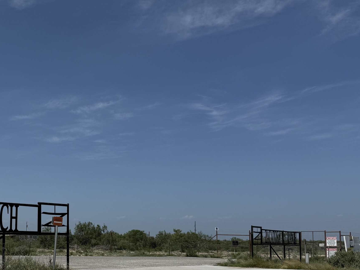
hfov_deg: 41.8
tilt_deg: +4.0
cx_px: 69
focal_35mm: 43
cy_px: 211
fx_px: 447
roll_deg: +0.0
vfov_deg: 32.8
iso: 80
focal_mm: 6.76
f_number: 1.78
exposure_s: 1/11905
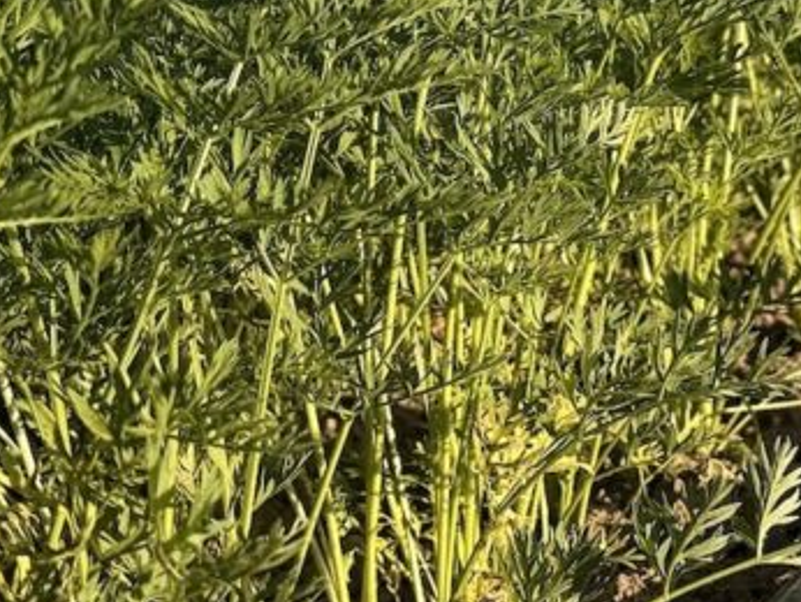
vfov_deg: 14.0
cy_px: -10
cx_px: 410
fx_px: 2408
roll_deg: +3.9
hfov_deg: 18.9
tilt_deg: -9.5
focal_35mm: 104
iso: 100
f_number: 1.78
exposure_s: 1/3425
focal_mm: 6.76
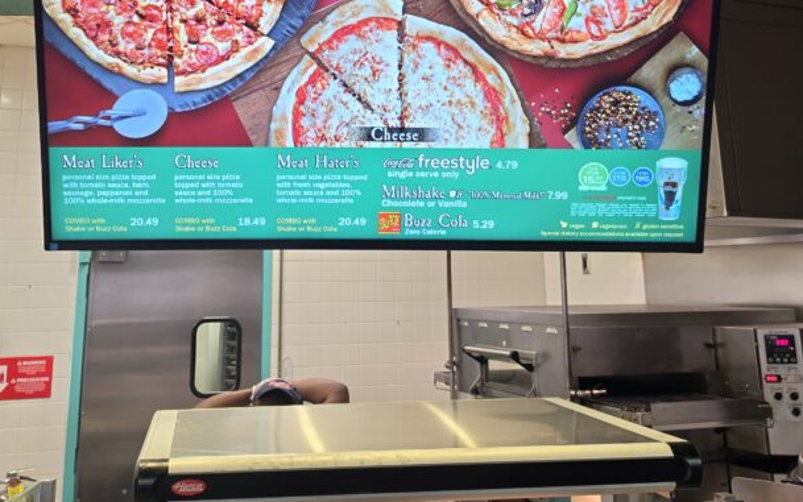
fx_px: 898
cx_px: 361
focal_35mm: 41
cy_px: 42
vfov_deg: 29.8
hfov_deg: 48.1
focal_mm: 6.5
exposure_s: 1/60
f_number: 1.4
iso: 64
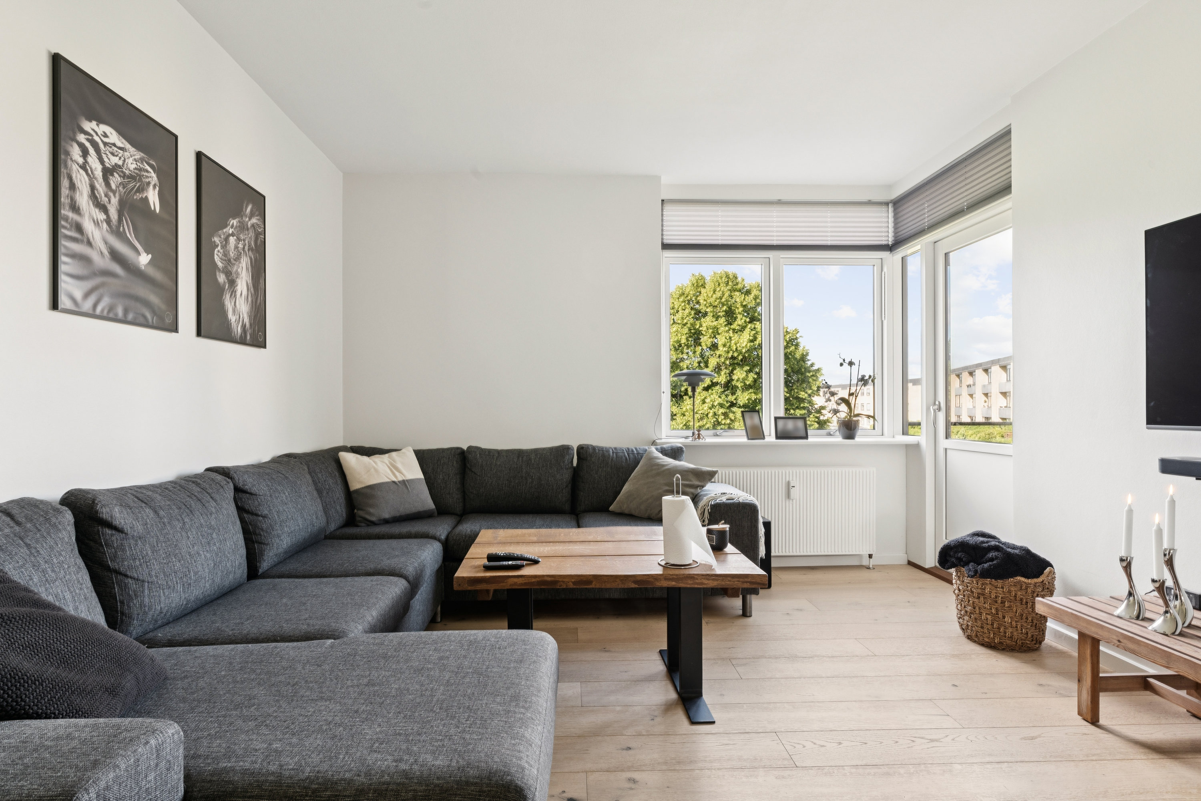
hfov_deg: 90.0
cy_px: 400
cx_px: 600
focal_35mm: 18
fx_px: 600
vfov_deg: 67.4
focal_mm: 18
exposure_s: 1/13
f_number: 11
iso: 800
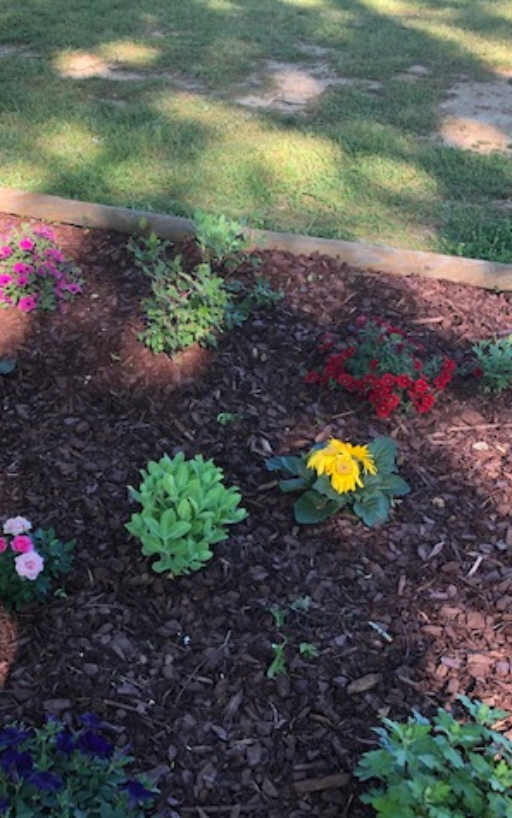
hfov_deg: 31.7
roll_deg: -3.0
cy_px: 408
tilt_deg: -32.4
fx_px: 893
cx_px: 162
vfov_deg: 49.3
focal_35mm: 40
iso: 25
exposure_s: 1/120
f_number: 1.8
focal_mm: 3.99
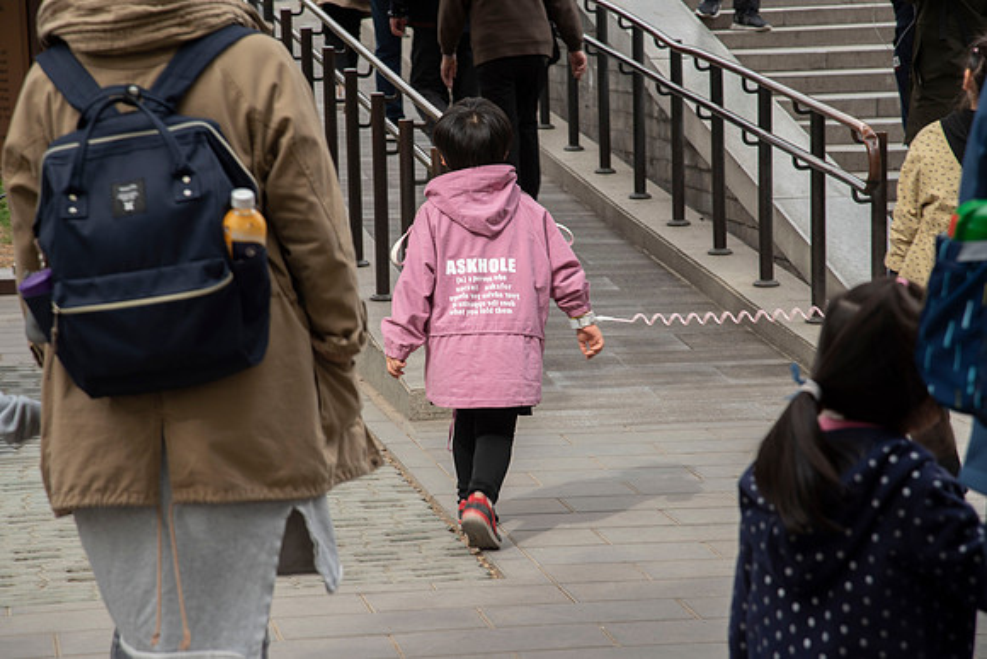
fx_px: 3291
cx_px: 494
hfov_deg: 17.1
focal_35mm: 120
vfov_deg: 11.4
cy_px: 330
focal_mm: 120
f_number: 9
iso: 80
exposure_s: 1/100
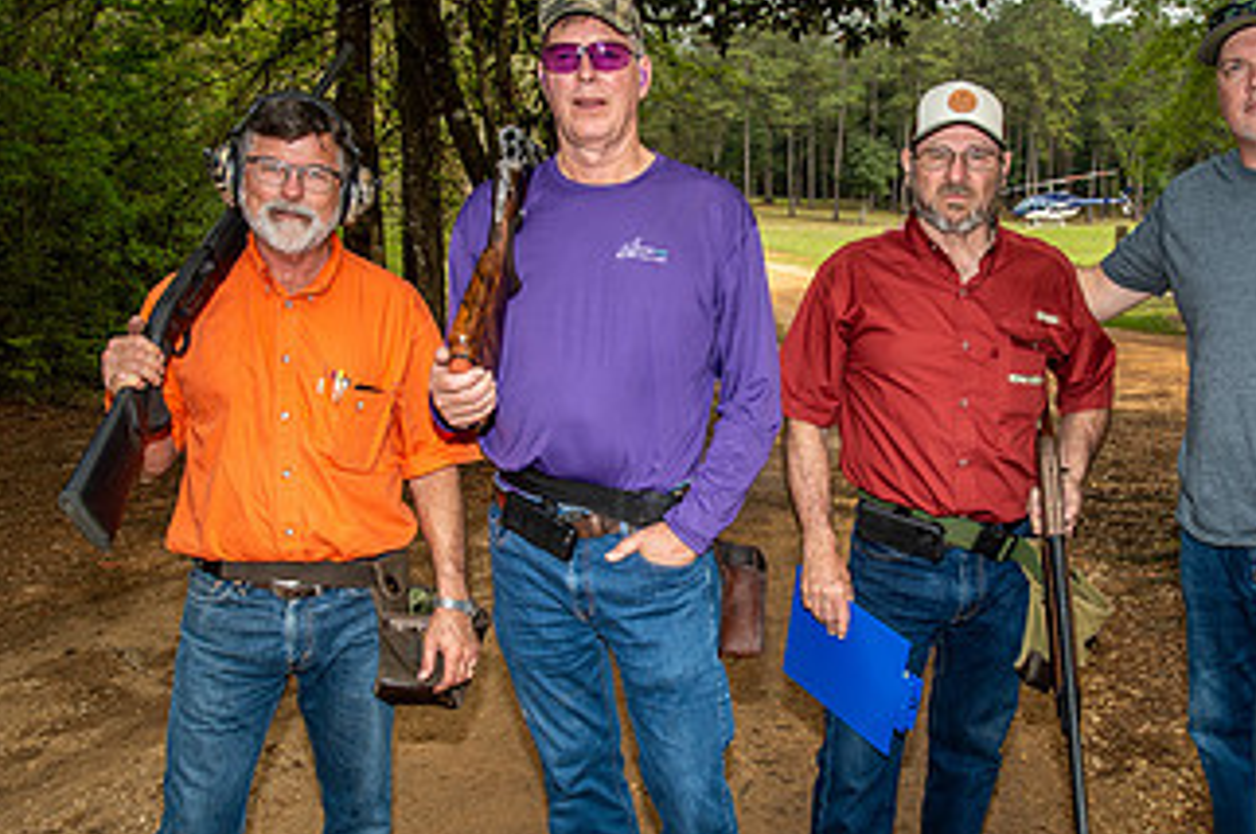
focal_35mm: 36
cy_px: 495
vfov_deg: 36.7
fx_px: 1255
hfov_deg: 53.0
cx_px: 722
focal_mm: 20
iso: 125
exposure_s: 1/250
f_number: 5.6
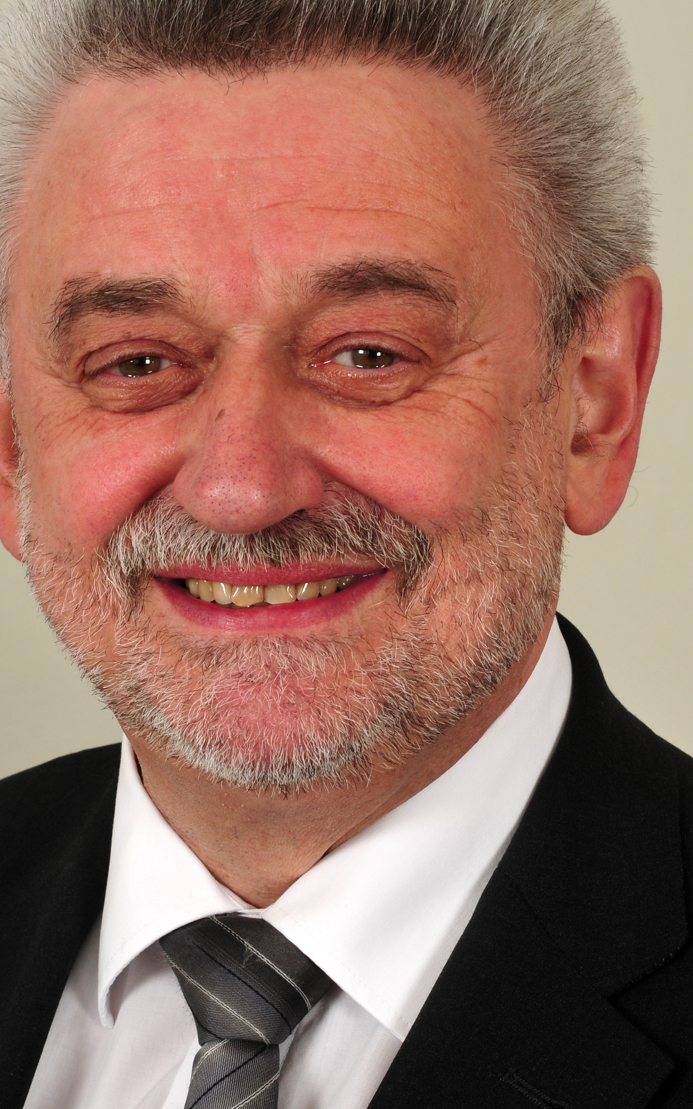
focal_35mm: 111
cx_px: 251
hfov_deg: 11.8
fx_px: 3354
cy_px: 558
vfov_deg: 18.8
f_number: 11
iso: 200
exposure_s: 1/160
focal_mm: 50
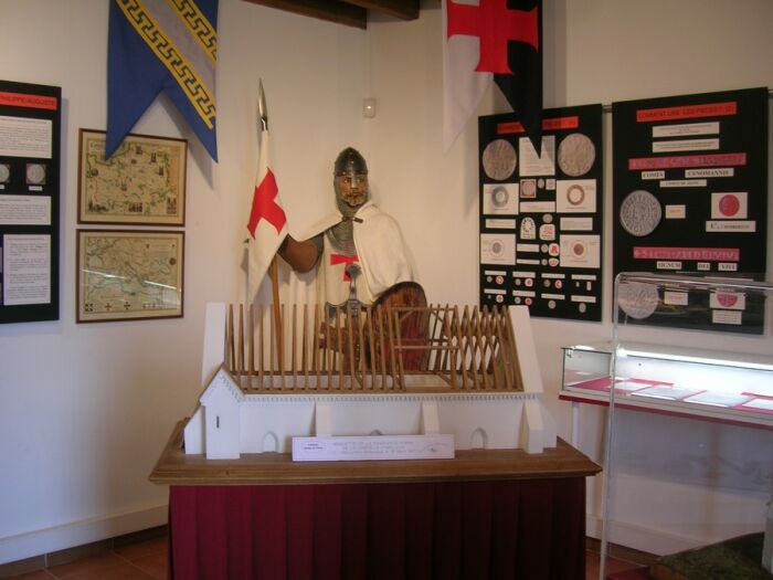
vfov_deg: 40.7
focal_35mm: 35
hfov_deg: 52.6
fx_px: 782
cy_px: 290
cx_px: 386
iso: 50
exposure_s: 1/17.1
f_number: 2.9
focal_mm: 5.8
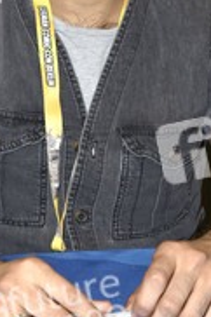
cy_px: 56
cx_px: 87
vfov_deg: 16.8
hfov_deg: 11.3
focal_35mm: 121
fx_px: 1066
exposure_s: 1/80
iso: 560
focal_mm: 55
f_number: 6.3
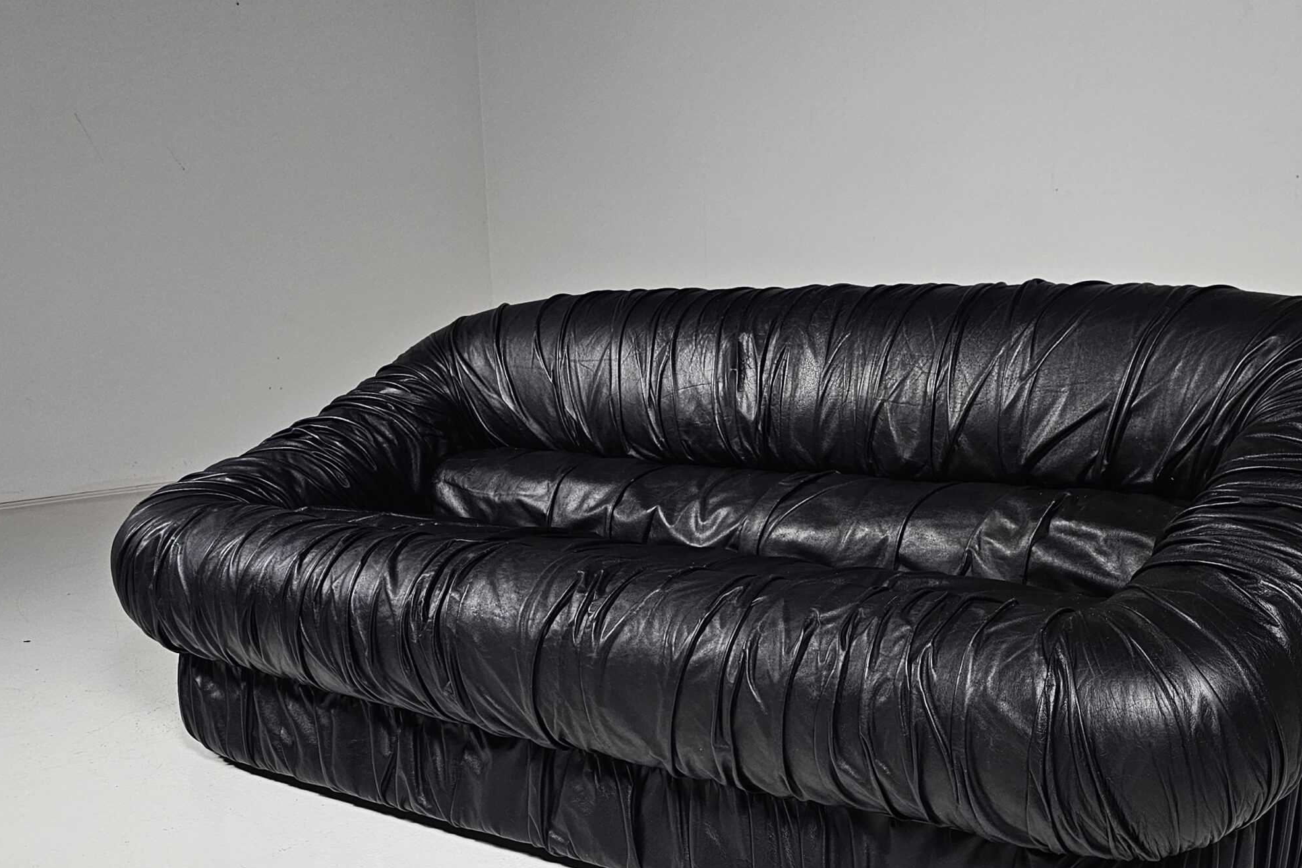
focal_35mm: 31
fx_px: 1121
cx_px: 805
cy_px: 632
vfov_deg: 41.3
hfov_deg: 59.6
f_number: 1.7
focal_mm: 6.3
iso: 400
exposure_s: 1/100
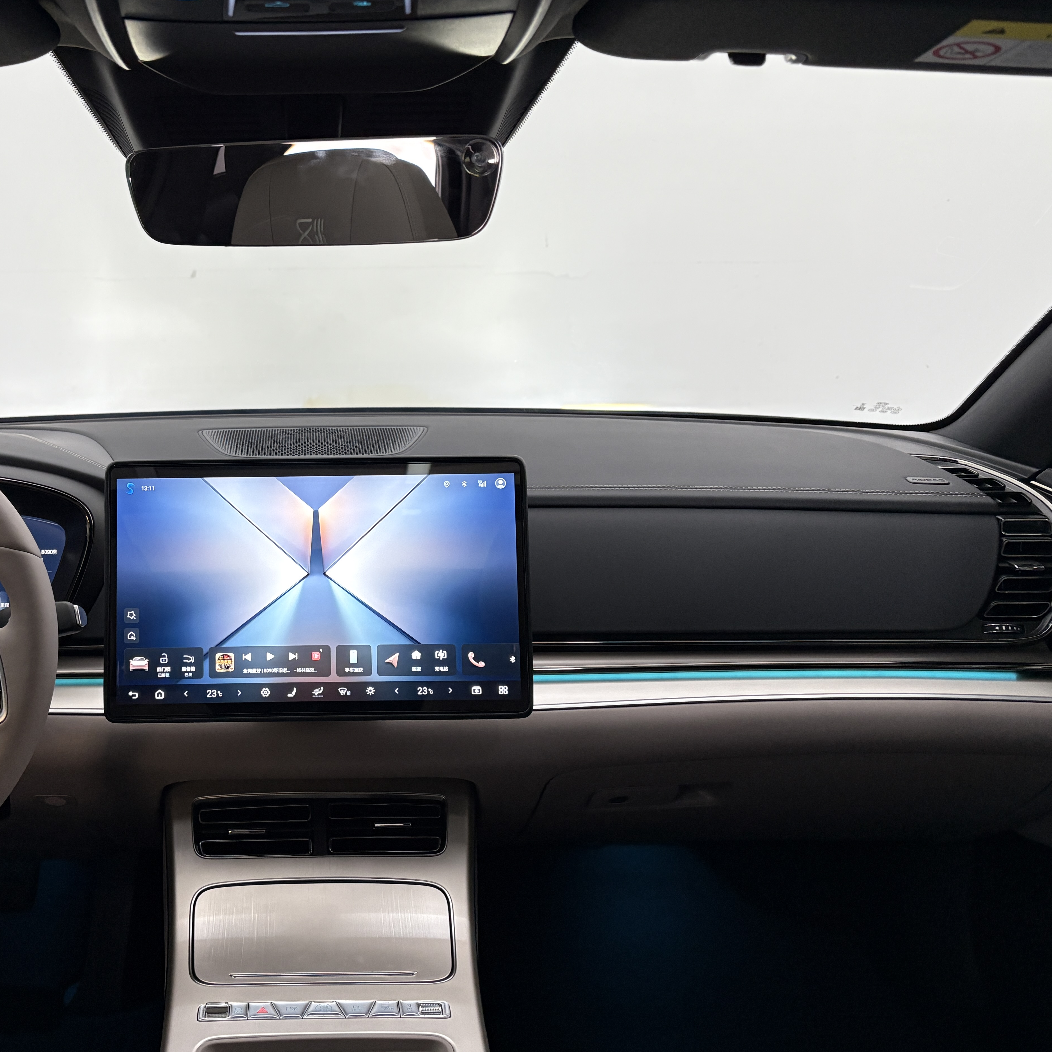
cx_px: 306
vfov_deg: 47.2
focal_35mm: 35
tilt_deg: -11.8
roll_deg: +1.0
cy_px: 513
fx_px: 1203
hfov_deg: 46.1
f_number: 1.6
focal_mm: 5.96
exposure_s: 1/51
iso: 200
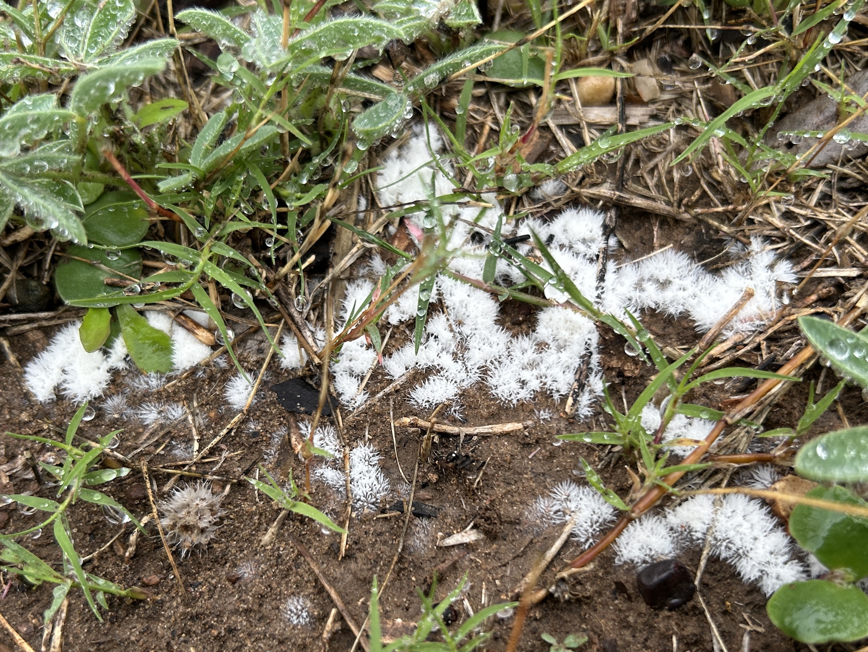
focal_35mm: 26
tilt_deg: -63.6
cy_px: 326
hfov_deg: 67.3
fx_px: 652
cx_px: 434
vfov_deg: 53.1
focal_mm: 5.7
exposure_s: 1/121
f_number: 1.5
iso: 125
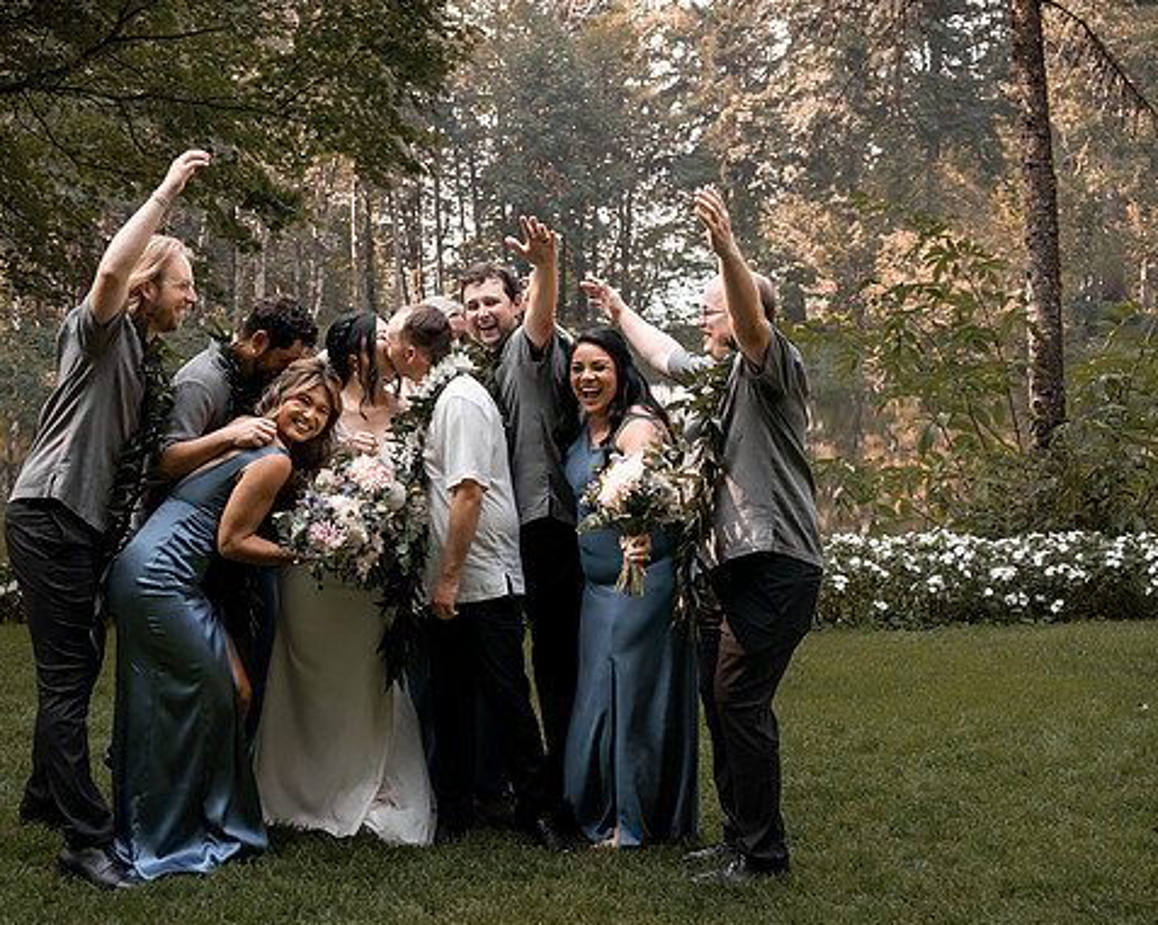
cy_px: 214
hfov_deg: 35.4
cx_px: 552
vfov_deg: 28.1
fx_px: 1815
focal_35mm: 53
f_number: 2.8
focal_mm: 24
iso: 320
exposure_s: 1/1000
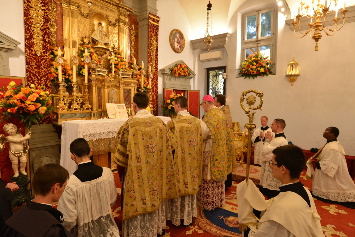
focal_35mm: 22
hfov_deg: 78.6
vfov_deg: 57.3
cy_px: 118
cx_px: 178
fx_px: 217
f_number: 5
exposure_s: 1/100
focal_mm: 22
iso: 1600
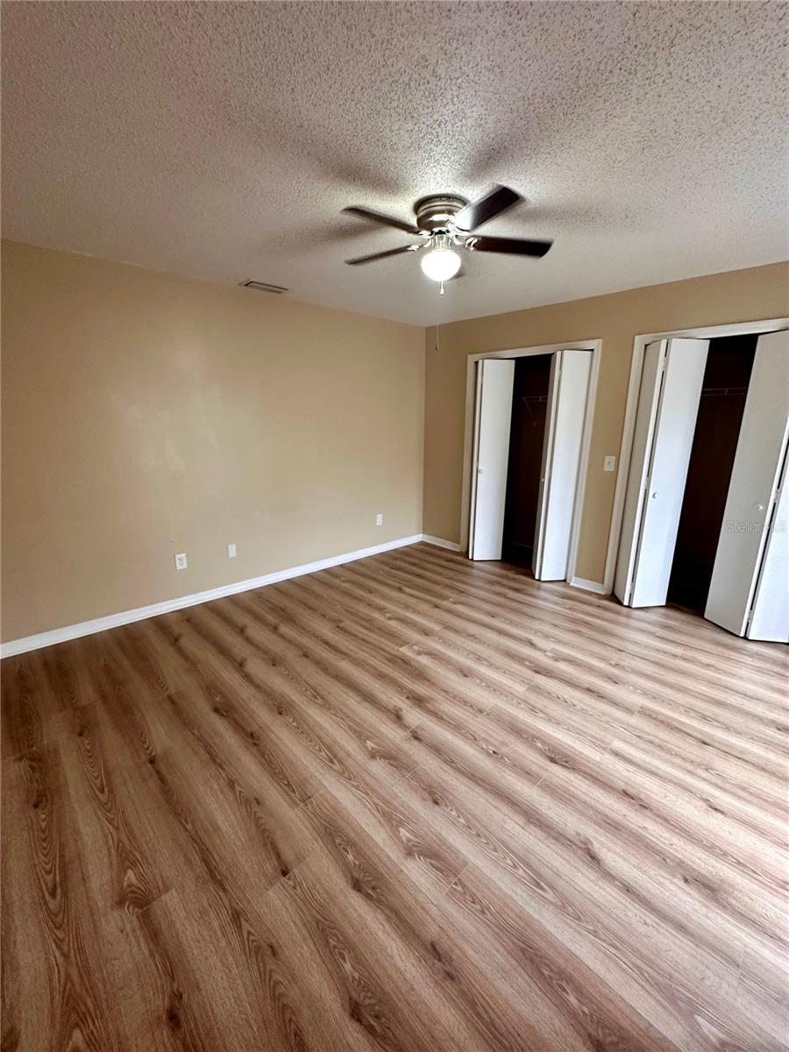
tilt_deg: -14.9
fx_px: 425
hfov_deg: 85.7
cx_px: 394
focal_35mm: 14
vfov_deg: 102.1
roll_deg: -2.5
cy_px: 526
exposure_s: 1/60
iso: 320
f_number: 2.2
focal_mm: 2.22
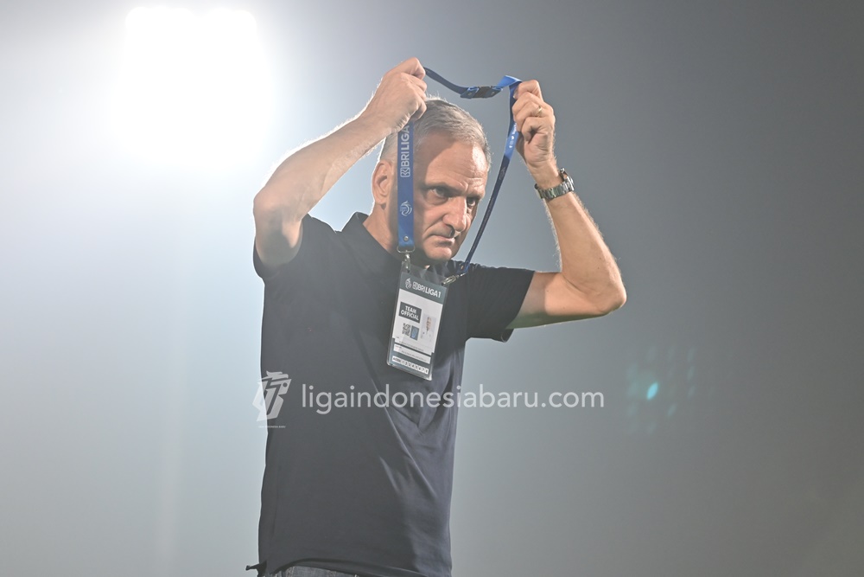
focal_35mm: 112
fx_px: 2688
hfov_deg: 18.3
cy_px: 288
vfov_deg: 12.2
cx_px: 432
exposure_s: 1/500
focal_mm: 112
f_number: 2.8
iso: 1250
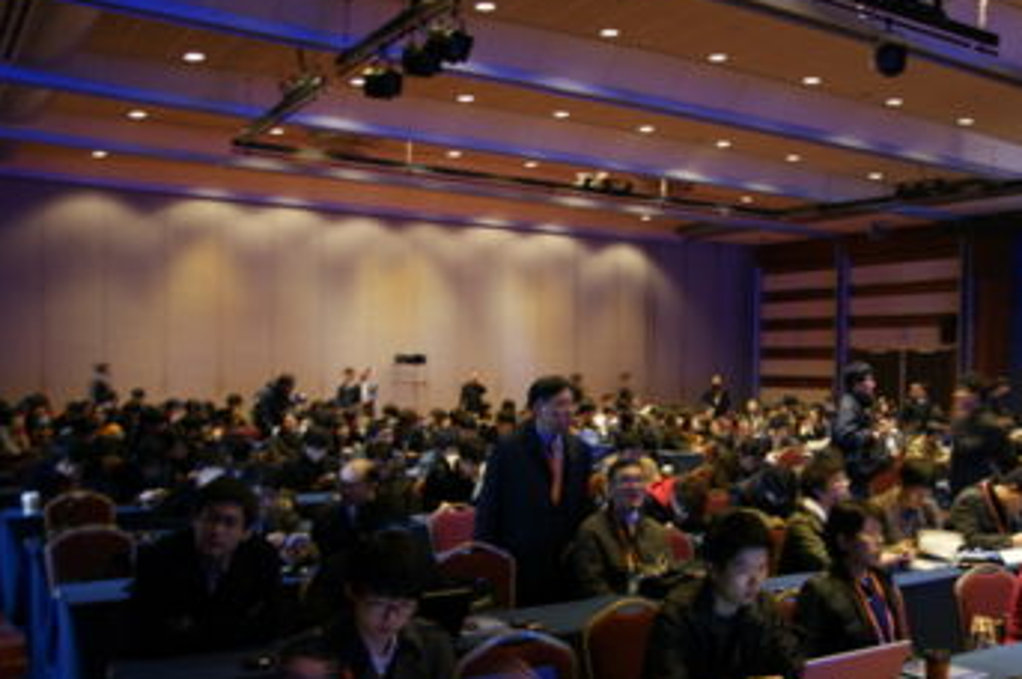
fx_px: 1049
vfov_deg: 35.7
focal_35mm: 37
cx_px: 697
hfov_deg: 50.8
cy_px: 424
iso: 400
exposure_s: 1/4
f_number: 3.5
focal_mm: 18
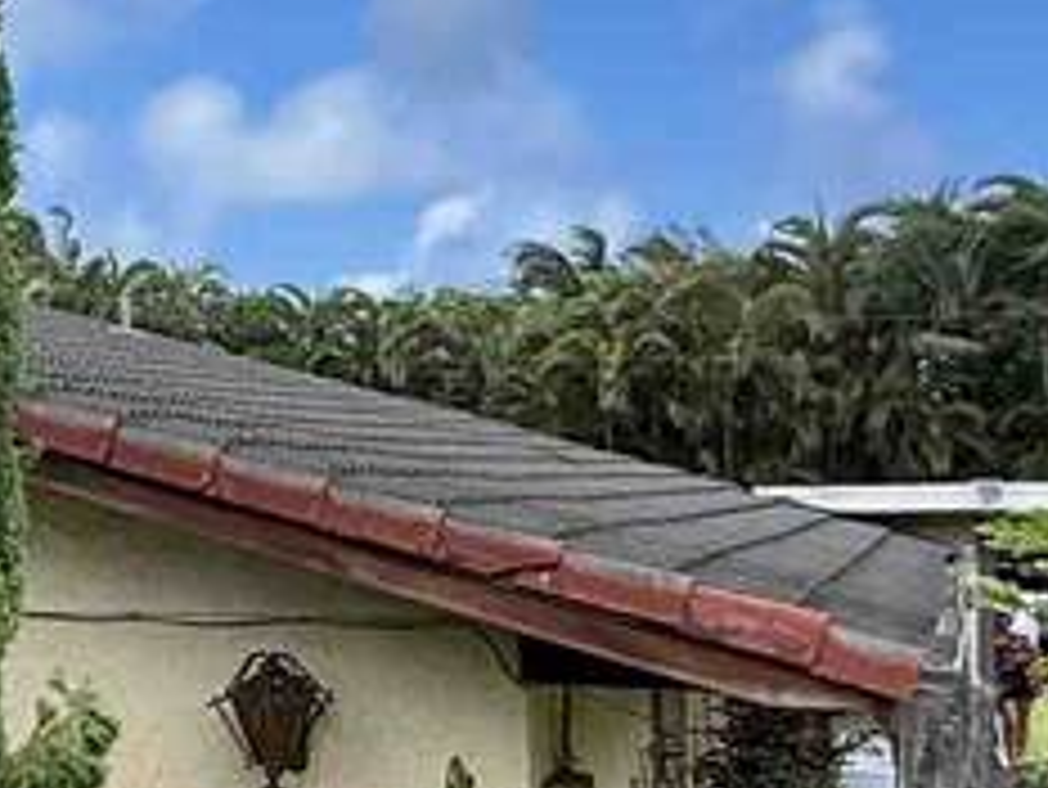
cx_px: -882
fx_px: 2332
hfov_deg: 18.9
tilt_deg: -0.5
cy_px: 500
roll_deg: +0.6
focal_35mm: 77
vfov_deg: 19.1
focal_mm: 2.22
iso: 64
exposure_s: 1/638
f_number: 2.2
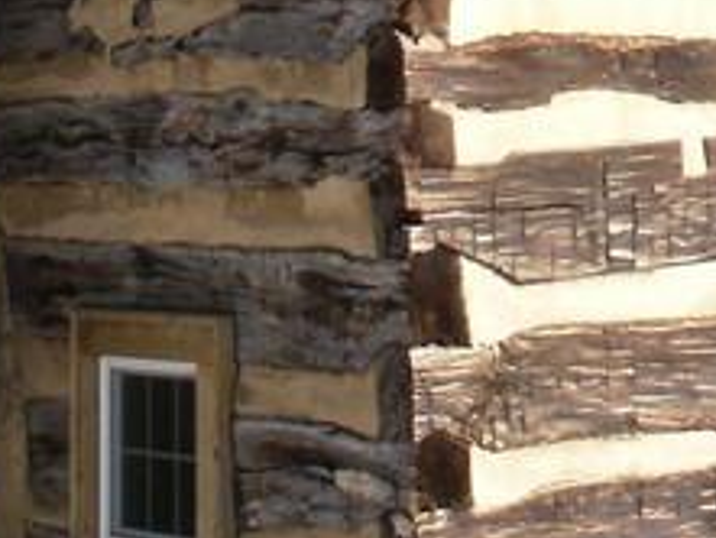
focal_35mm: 167
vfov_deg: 8.8
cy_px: -181
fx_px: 3456
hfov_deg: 11.7
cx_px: 732
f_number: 5.6
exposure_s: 1/250
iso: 100
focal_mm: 6.3
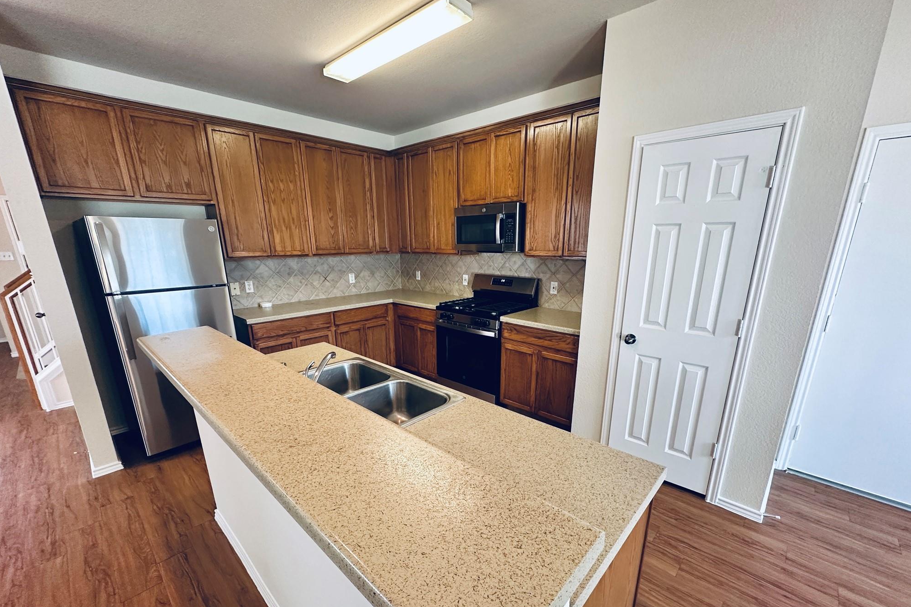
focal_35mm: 15
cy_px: 348
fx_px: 380
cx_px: 461
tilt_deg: -16.0
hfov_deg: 100.4
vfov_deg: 76.9
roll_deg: +0.4
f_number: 2.2
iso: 250
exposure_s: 1/120
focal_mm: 2.22
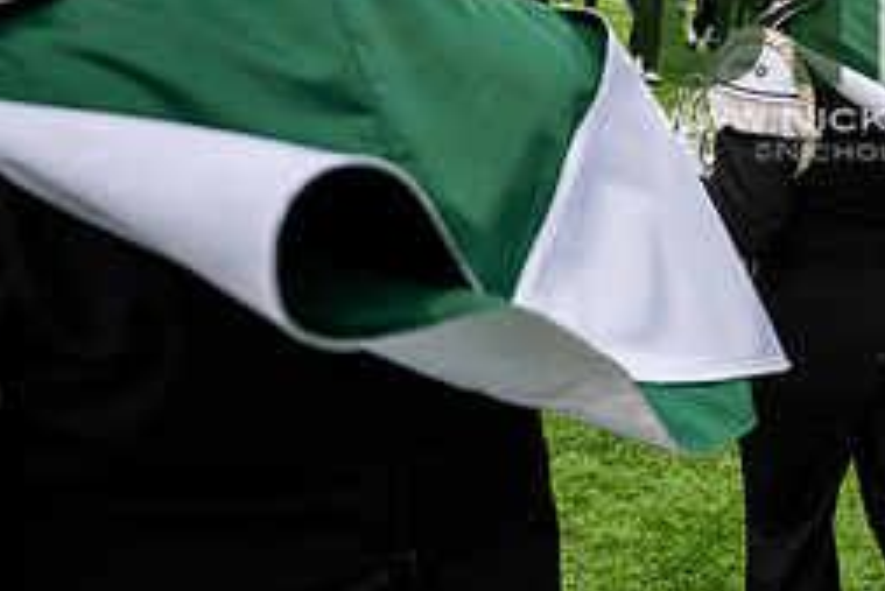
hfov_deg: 33.0
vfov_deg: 23.6
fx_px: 1353
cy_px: -5
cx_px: 899
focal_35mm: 55
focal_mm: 24
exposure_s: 1/500
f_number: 2.8
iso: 100
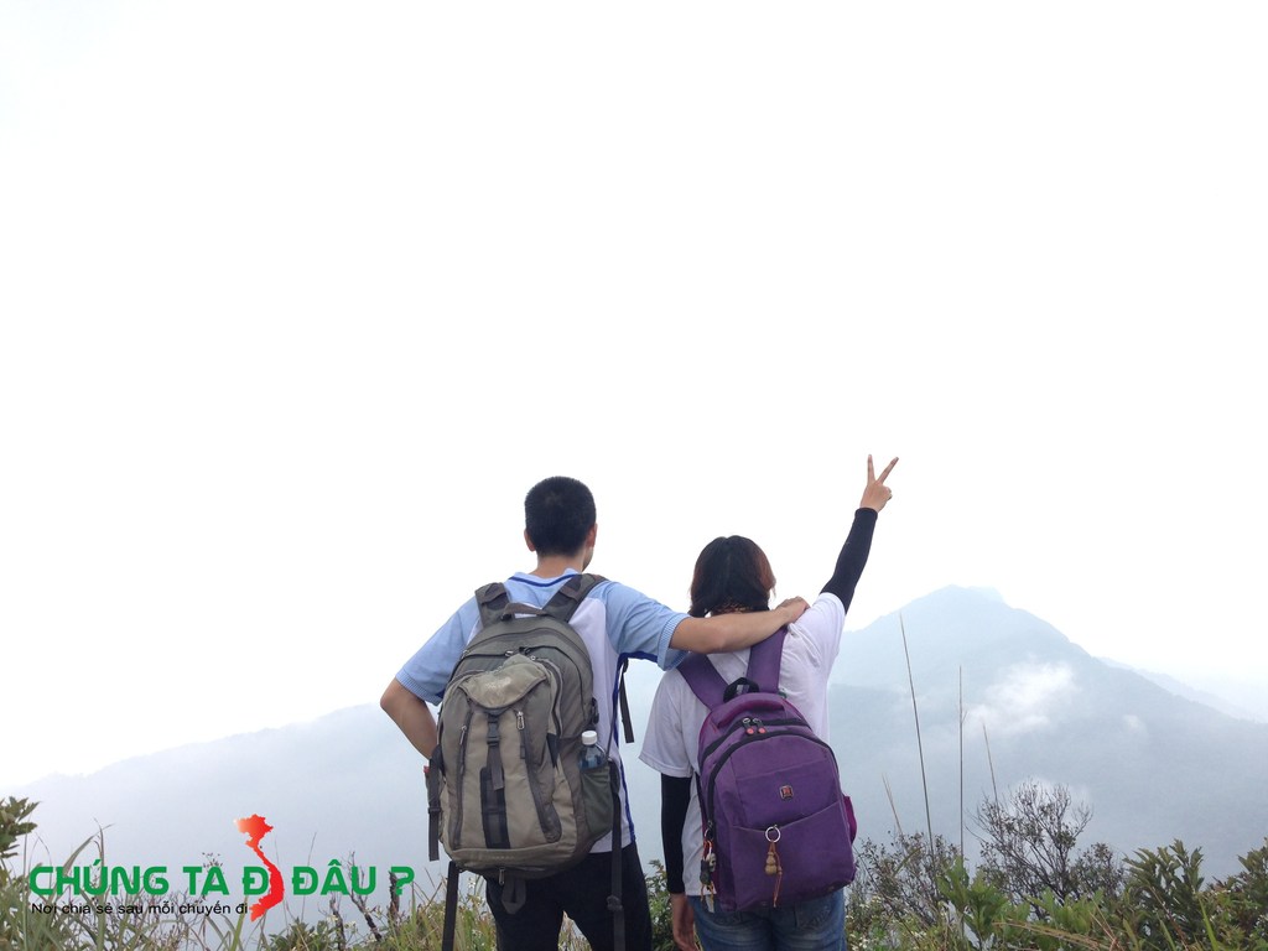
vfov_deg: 42.9
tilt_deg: +6.0
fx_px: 1209
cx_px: 634
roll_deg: -1.8
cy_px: 476
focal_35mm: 33
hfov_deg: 55.4
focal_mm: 4.12
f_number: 2.4
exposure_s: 1/407
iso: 50
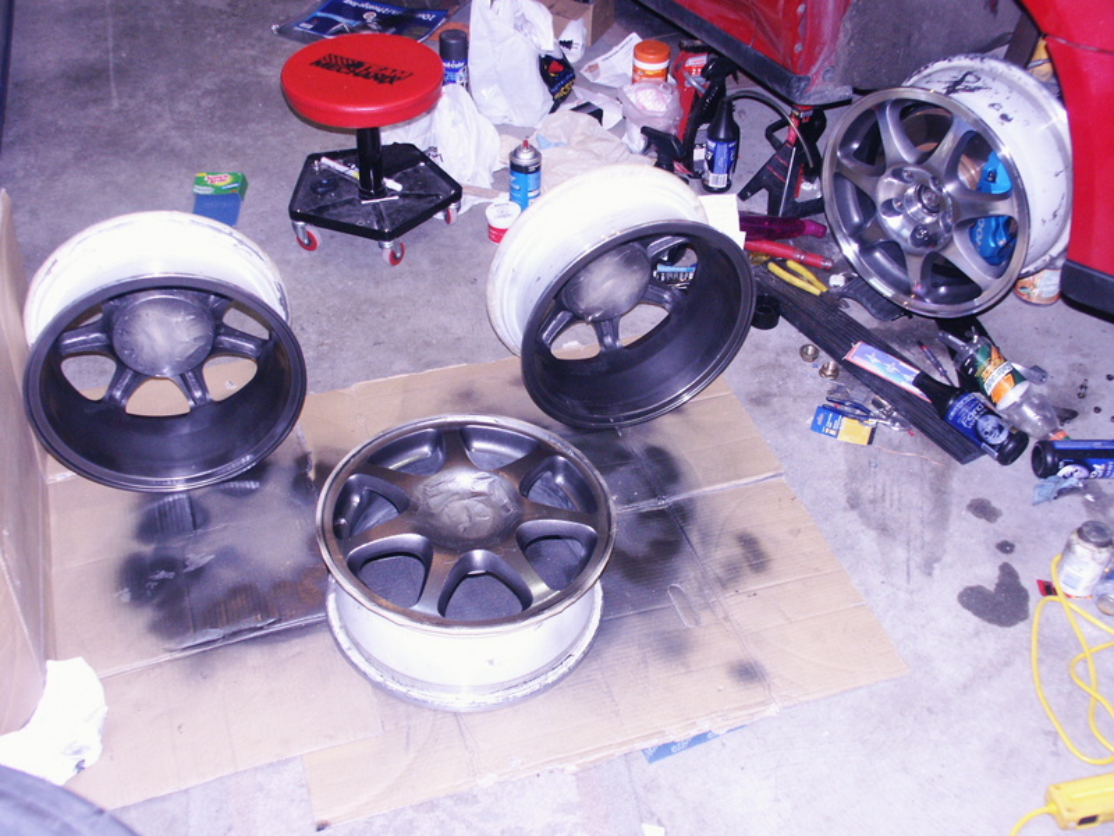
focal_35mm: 41
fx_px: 1319
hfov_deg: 45.8
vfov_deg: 35.1
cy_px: 418
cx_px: 557
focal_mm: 10.7
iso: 200
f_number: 2.8
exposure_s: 1/30
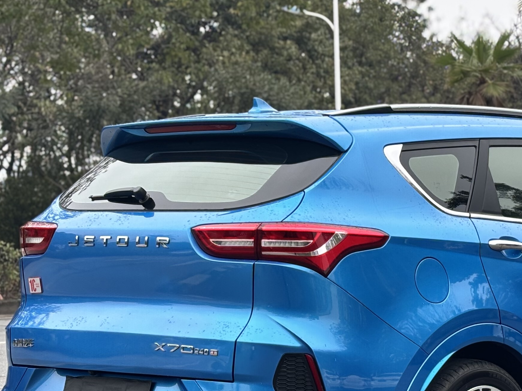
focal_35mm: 120
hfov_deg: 16.3
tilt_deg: -1.9
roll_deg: +1.1
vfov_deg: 12.3
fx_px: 1809
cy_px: 255
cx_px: 412
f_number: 1.6
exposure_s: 1/216
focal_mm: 5.96
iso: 32
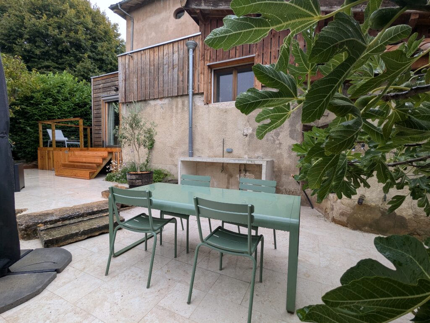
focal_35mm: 16
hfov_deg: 94.4
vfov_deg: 78.2
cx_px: 215
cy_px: 162
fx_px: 199
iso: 51
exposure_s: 1/381
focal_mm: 2.35
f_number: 2.2
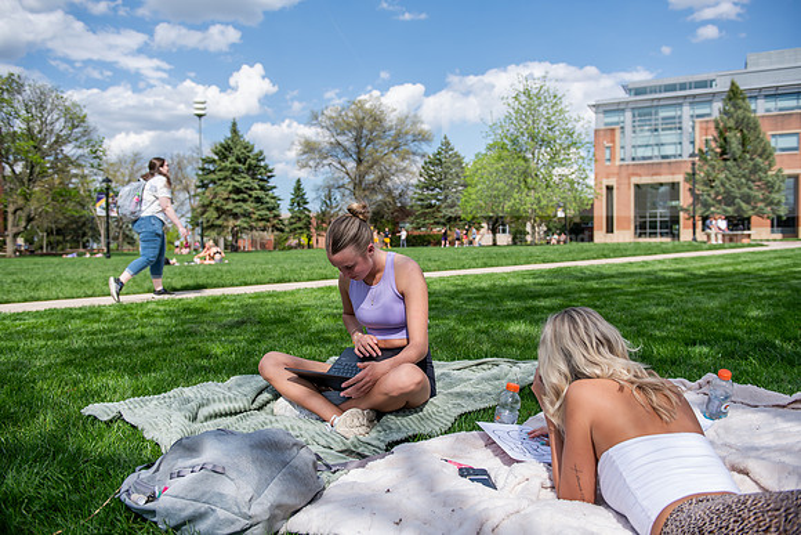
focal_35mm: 29
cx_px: 400
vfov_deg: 45.0
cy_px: 268
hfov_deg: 63.6
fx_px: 645
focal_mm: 29
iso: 100
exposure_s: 1/1000
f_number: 3.5
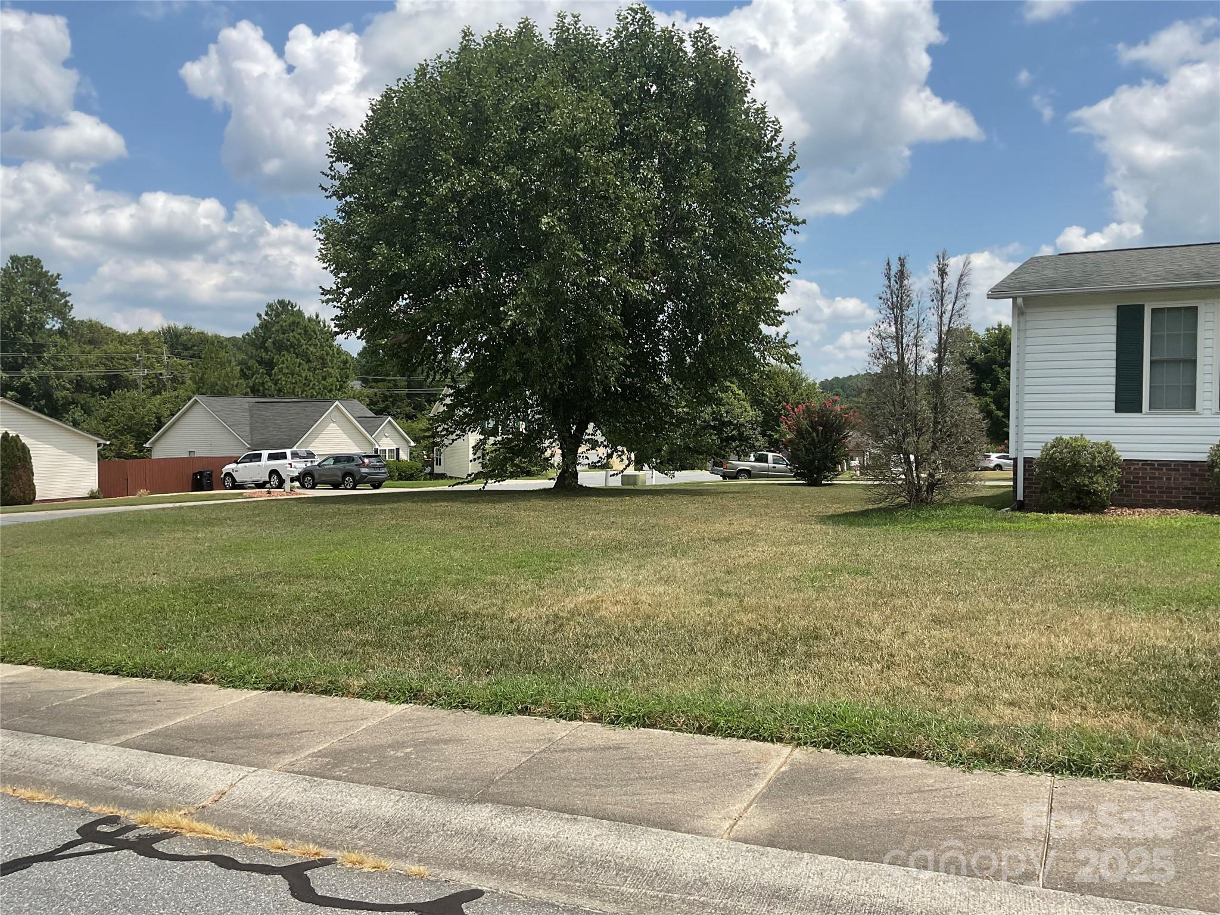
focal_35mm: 29
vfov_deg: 48.2
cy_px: 458
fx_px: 1022
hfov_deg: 61.7
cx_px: 610
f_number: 1.8
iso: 16
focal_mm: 3
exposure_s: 1/2058
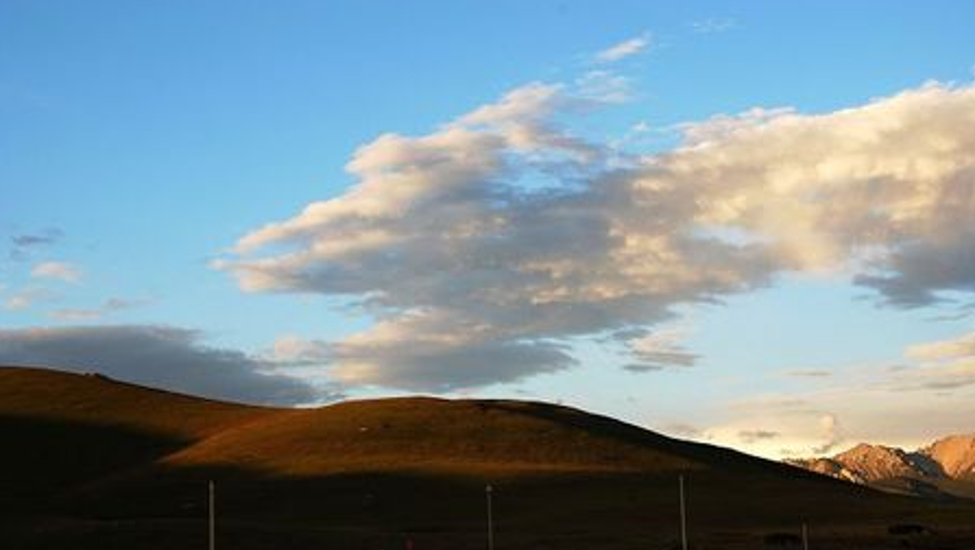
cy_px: 286
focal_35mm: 76
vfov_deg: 15.9
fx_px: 1966
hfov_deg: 27.9
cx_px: 486
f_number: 9
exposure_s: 1/125
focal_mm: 48
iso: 200
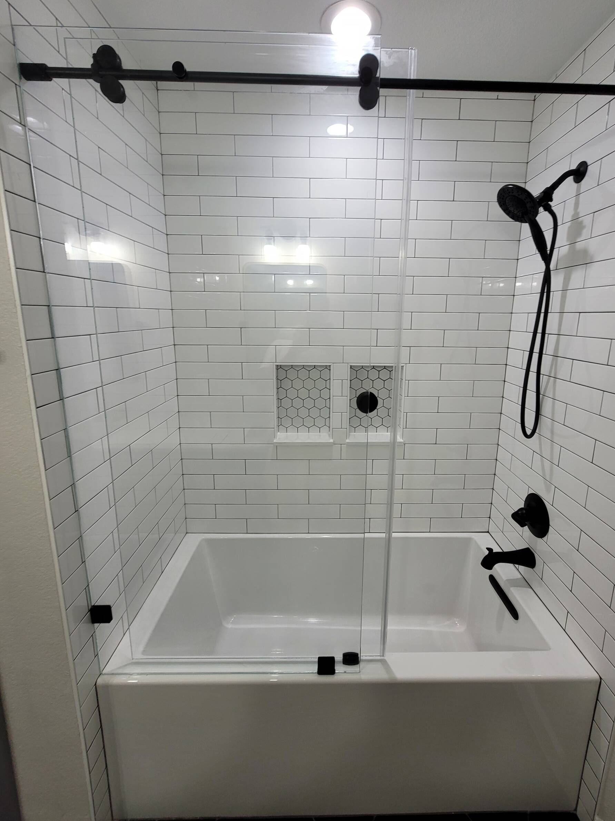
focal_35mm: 14
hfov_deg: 85.6
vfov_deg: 101.9
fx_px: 332
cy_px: 386
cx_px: 326
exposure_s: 1/60
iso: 100
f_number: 2.2
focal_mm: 2.2
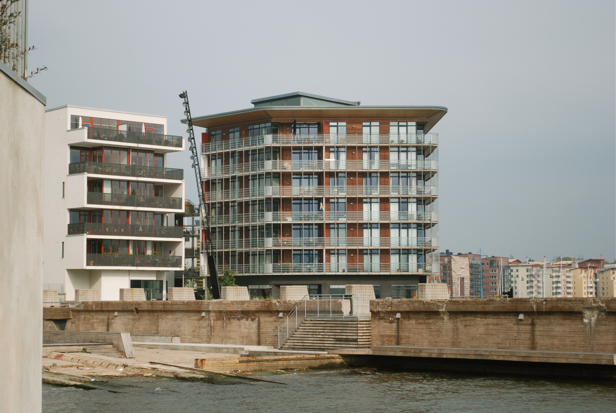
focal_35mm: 69
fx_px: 1182
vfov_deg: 19.8
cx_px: 308
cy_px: 206
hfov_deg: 29.2
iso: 125
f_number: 5.3
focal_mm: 46
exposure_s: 1/500
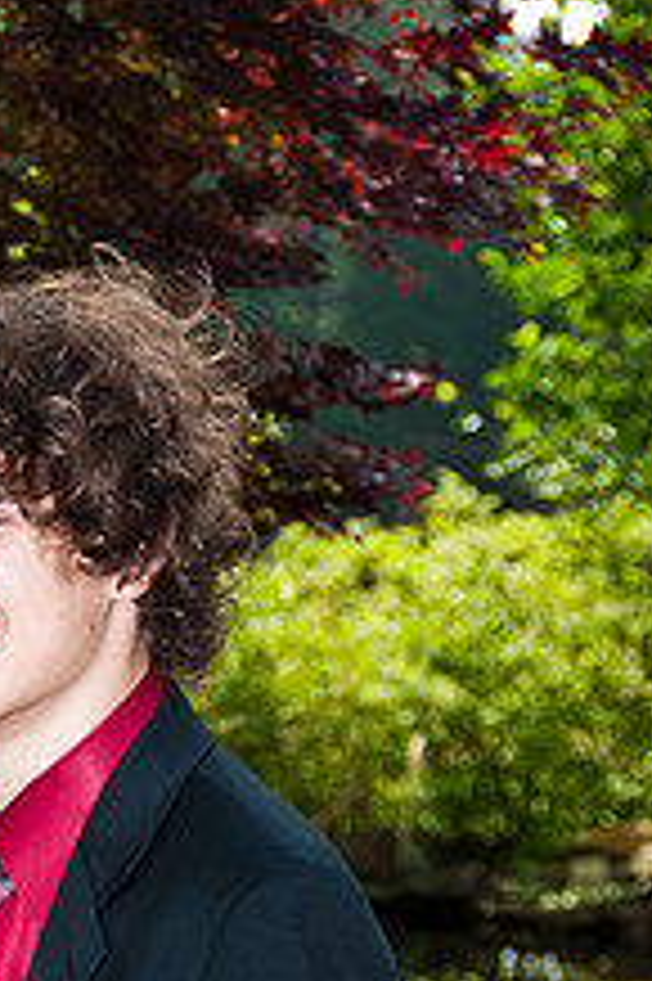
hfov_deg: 6.8
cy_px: 882
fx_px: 5470
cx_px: 38
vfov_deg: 10.2
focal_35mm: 201
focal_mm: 65
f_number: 5
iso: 200
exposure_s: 1/250
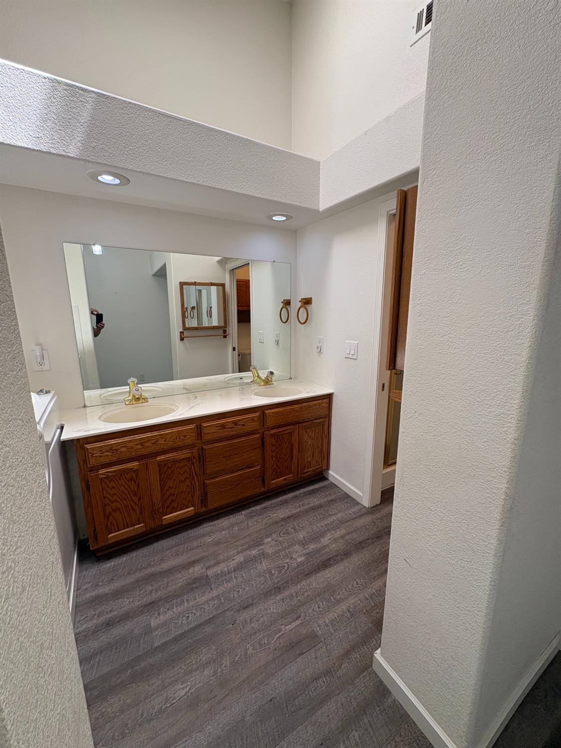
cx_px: 280
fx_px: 303
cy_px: 374
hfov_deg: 85.7
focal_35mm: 14
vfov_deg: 102.1
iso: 125
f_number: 2.2
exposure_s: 1/60
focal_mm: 2.22
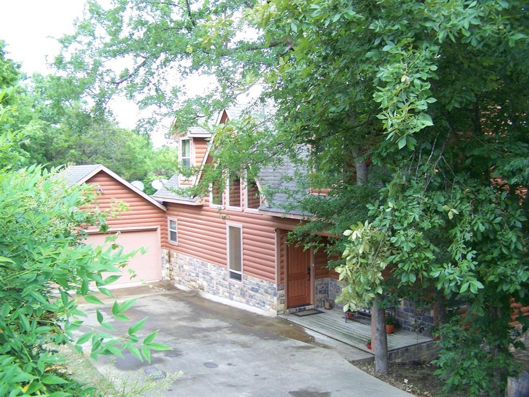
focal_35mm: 38
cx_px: 264
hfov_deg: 49.0
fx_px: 581
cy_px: 198
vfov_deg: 37.7
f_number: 2.8
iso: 160
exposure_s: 1/60
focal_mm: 6.3
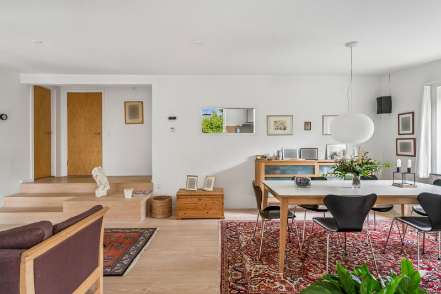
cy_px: 147
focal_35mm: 18
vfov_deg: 67.4
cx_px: 220
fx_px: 220
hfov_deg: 90.0
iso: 800
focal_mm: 18
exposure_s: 1/80
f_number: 7.1
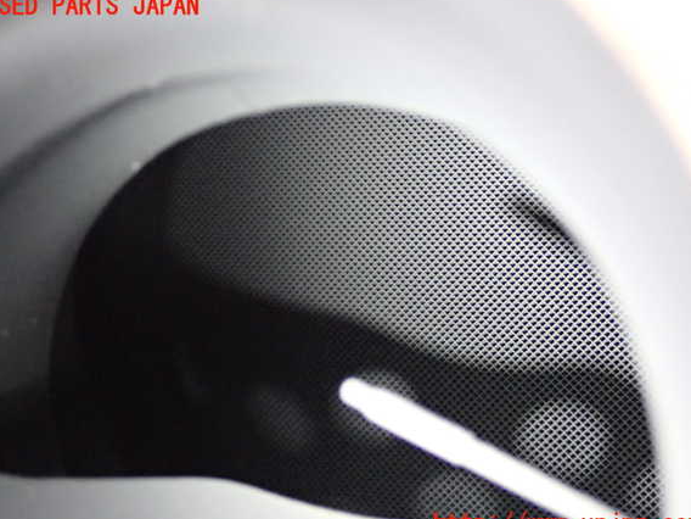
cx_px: 343
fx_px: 1138
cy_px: 266
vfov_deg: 25.7
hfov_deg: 33.8
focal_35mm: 57
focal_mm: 9.65
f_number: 3.3
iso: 4000
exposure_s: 1/60
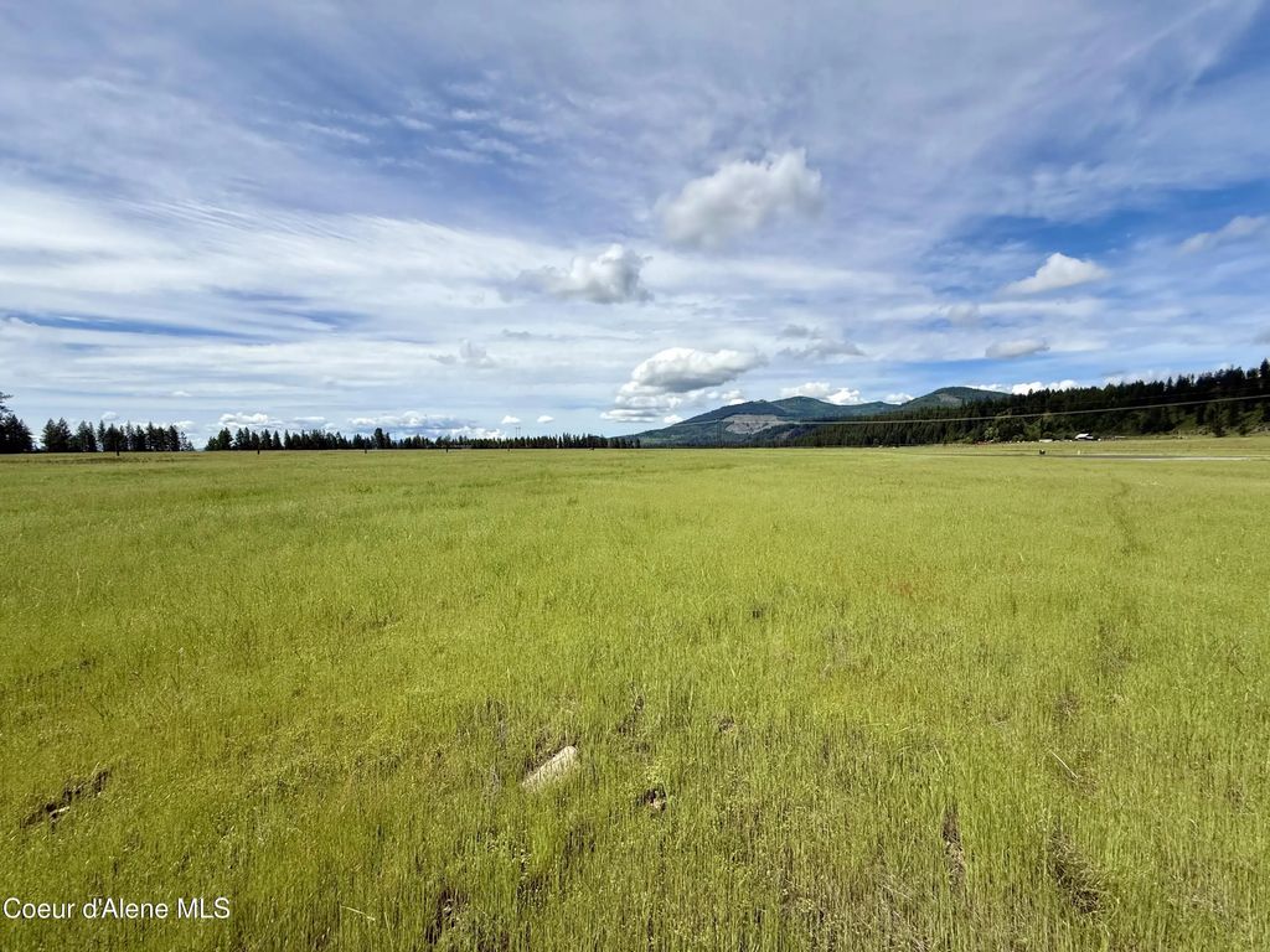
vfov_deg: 85.7
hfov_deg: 102.1
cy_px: 476
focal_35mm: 14
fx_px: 514
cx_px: 635
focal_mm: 2.22
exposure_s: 1/3289
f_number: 2.2
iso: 50
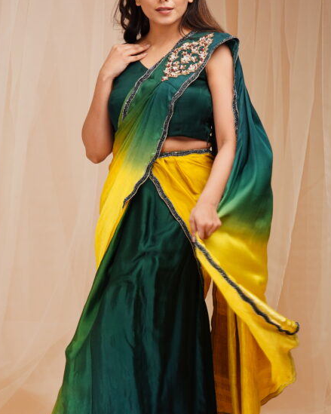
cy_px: 248
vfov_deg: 20.6
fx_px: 1139
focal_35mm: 93
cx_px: 158
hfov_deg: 16.5
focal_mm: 38
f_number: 7.1
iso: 250
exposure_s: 1/160
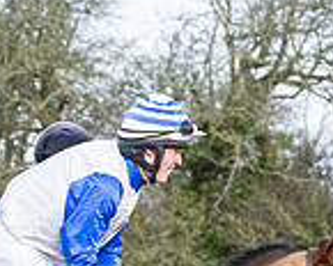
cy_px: 502
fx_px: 6327
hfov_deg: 3.0
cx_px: 144
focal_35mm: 642
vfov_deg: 2.4
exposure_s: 1/1000
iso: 400
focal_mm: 84
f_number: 5
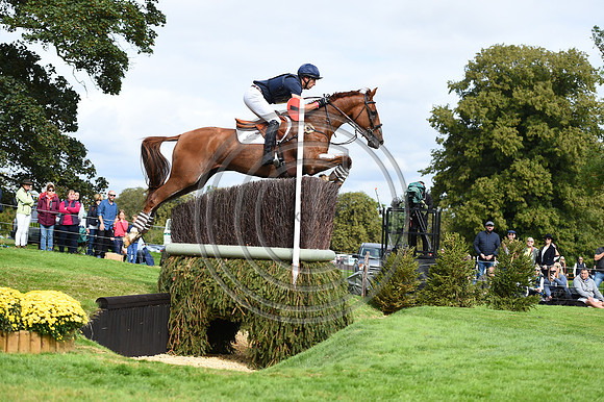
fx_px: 1174
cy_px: 201
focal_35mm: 70
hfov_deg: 28.9
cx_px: 302
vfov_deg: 19.4
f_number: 3.5
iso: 160
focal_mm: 70
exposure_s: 1/1250
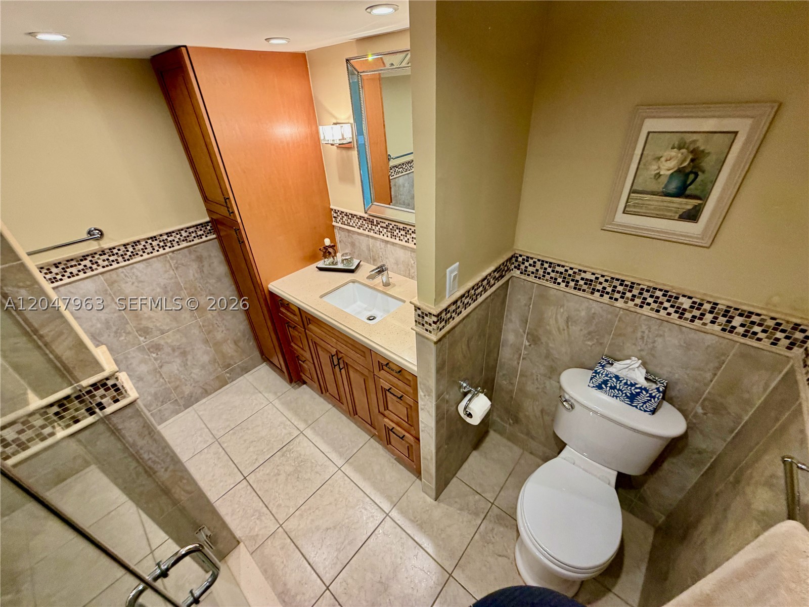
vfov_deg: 85.7
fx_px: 327
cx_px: 404
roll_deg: +3.4
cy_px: 304
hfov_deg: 102.1
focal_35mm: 14
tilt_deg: -32.0
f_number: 2.2
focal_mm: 2.22
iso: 200
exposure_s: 1/60
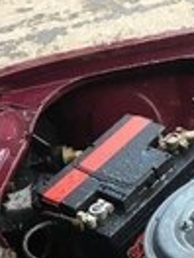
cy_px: 412
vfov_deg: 16.2
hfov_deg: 13.1
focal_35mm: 109
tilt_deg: -54.6
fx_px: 814
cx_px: 259
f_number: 2.2
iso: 40
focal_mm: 4.15
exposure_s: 1/33
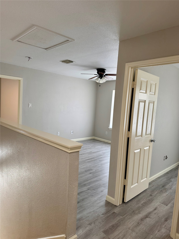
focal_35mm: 24
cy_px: 120
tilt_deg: -4.3
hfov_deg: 56.8
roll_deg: -3.5
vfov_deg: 71.6
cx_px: 90
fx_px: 165
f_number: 1.78
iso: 200
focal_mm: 6.76
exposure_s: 1/120
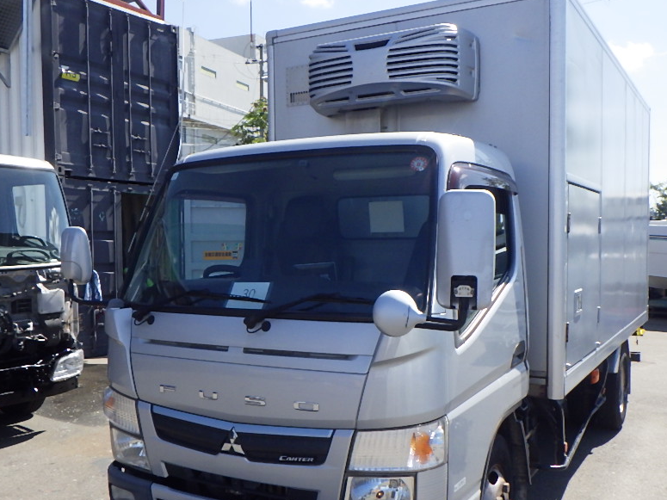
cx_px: 319
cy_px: 284
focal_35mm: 37
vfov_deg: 38.6
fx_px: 713
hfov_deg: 50.1
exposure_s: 1/1000
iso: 250
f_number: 4.2
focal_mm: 5
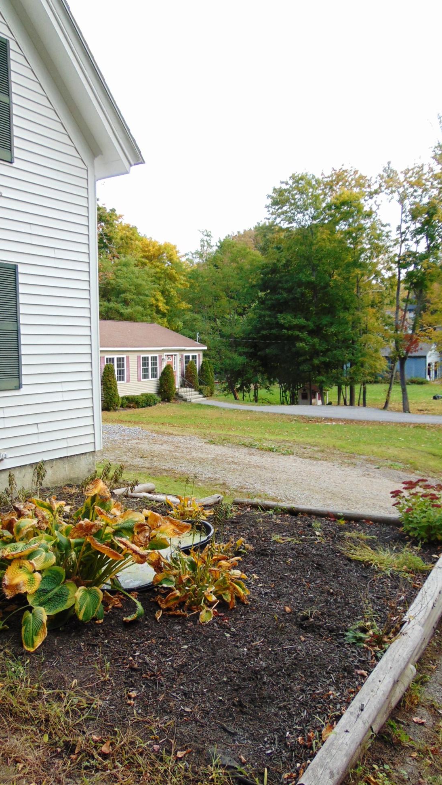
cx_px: 198
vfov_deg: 67.9
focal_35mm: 28
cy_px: 397
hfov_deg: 41.4
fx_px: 583
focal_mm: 4.5
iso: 80
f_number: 3
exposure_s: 1/250
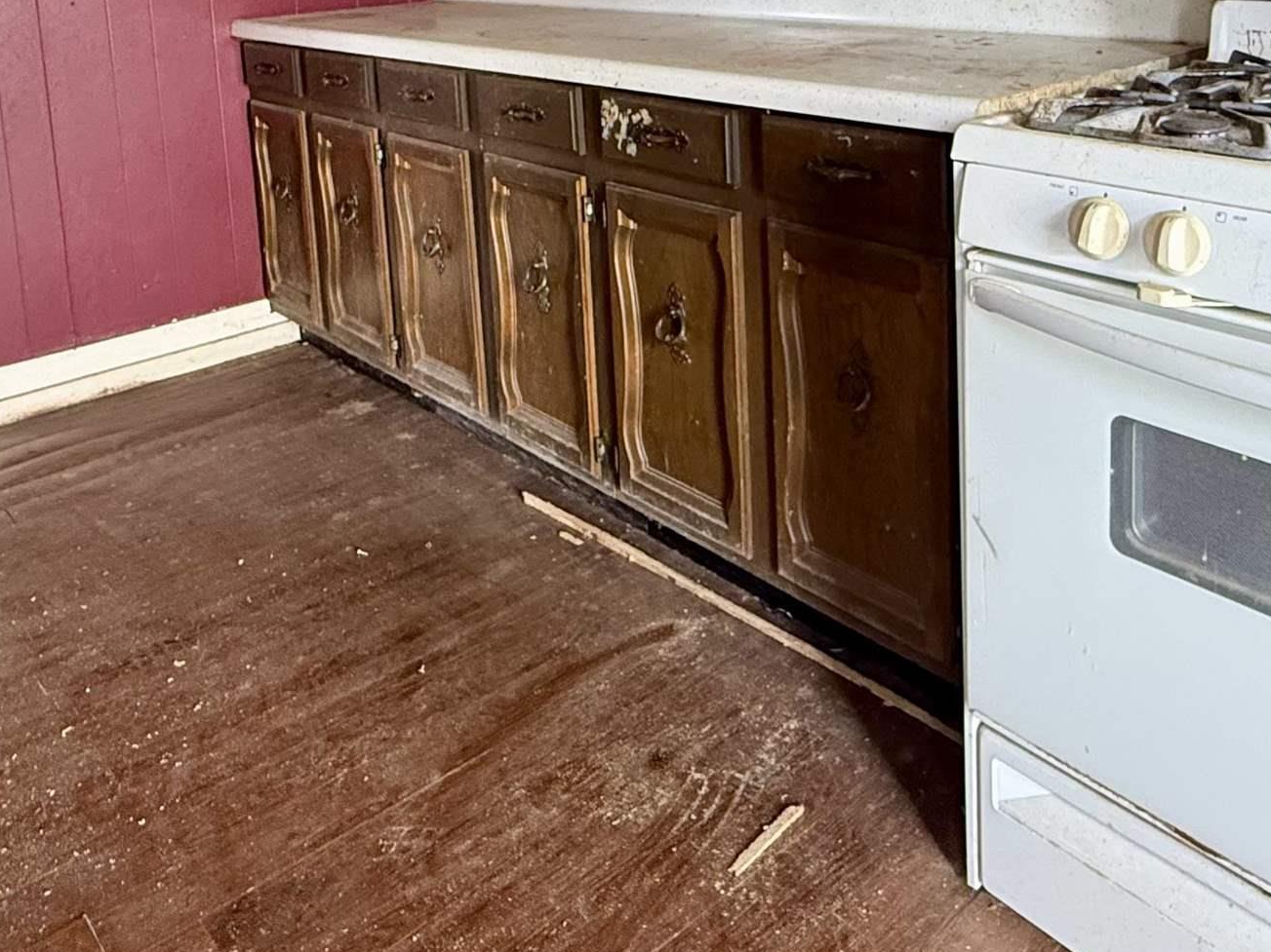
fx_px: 1212
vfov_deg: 39.5
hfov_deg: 55.3
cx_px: 693
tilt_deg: -7.9
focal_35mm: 33
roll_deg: +1.4
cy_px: 75
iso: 400
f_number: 2.2
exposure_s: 1/60
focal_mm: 2.22
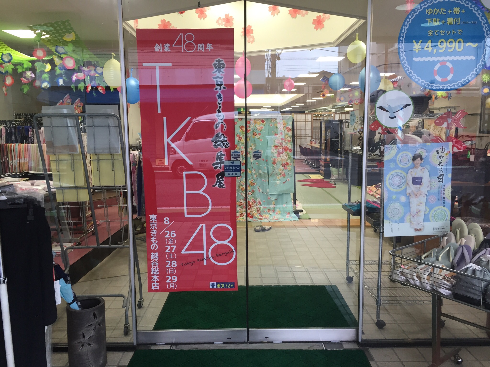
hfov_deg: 61.7
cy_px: 184
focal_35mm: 29
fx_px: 411
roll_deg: -0.3
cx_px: 245
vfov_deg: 48.2
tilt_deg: -6.1
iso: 32
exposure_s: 1/40
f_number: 2.2
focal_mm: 4.15
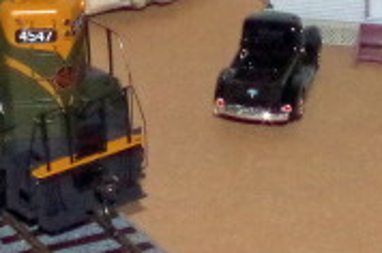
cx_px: -19
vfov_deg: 6.6
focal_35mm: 201
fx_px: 2129
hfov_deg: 10.2
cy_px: -205
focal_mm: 28.13
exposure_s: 1/180
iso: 3200
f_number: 29
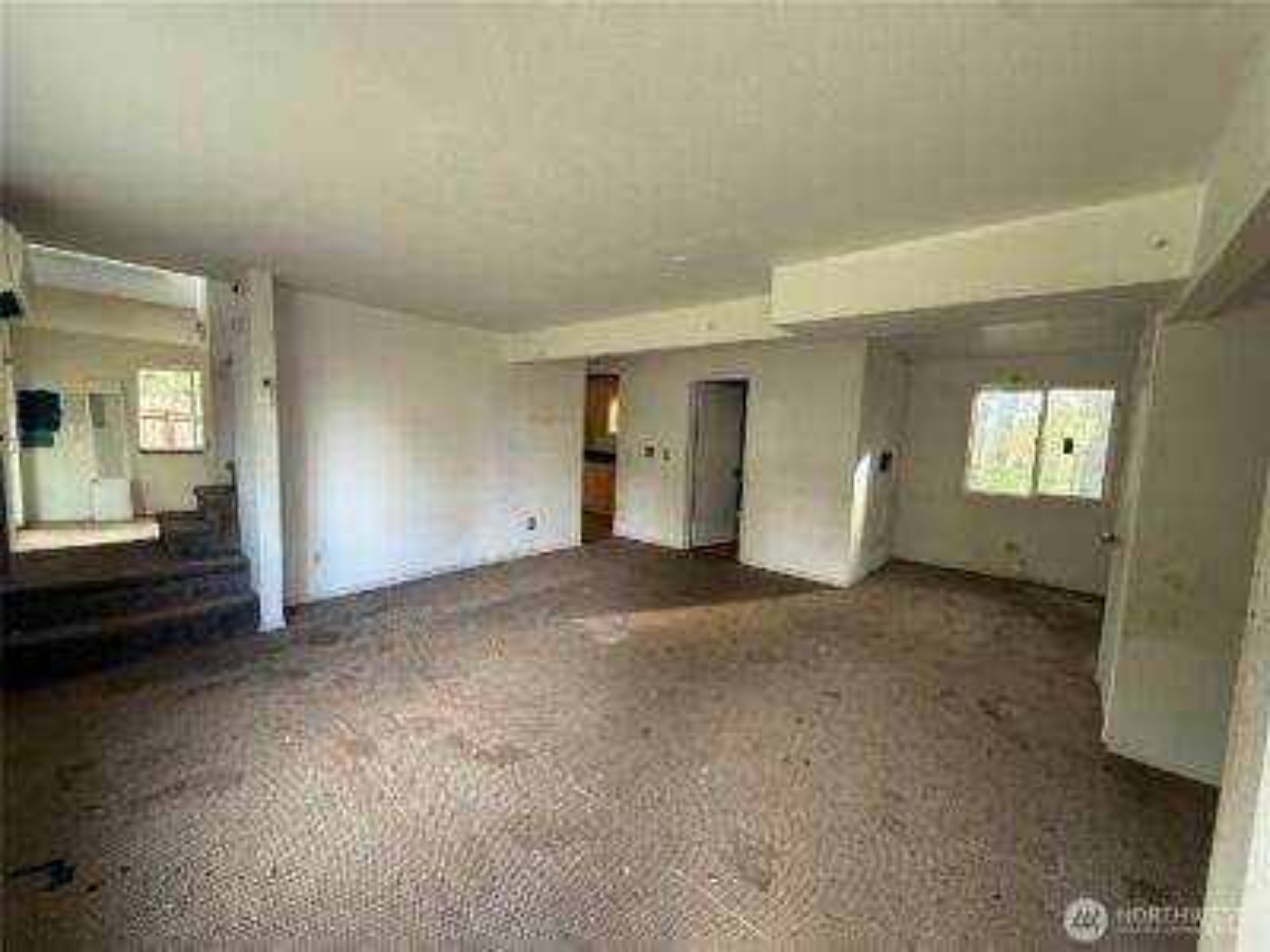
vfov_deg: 85.7
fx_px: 514
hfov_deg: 102.1
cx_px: 635
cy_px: 476
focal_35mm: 14
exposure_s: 1/87
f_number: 2.2
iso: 400
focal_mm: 2.22
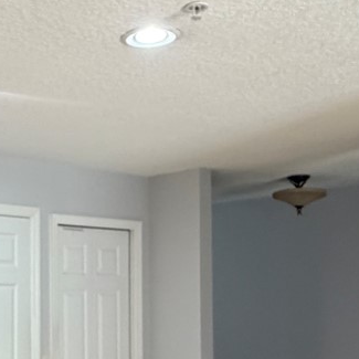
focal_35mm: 61
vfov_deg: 27.7
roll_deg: +0.6
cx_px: -14
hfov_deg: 26.4
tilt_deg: +2.0
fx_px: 716
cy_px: 281
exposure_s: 1/60
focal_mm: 2.22
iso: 500
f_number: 2.2
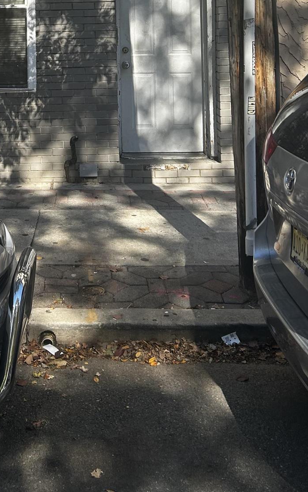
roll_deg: +1.0
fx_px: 766
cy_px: 20
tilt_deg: -0.5
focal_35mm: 57
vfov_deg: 33.2
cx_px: 74
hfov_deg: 22.5
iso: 50
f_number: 1.5
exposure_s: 1/1621
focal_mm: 5.7
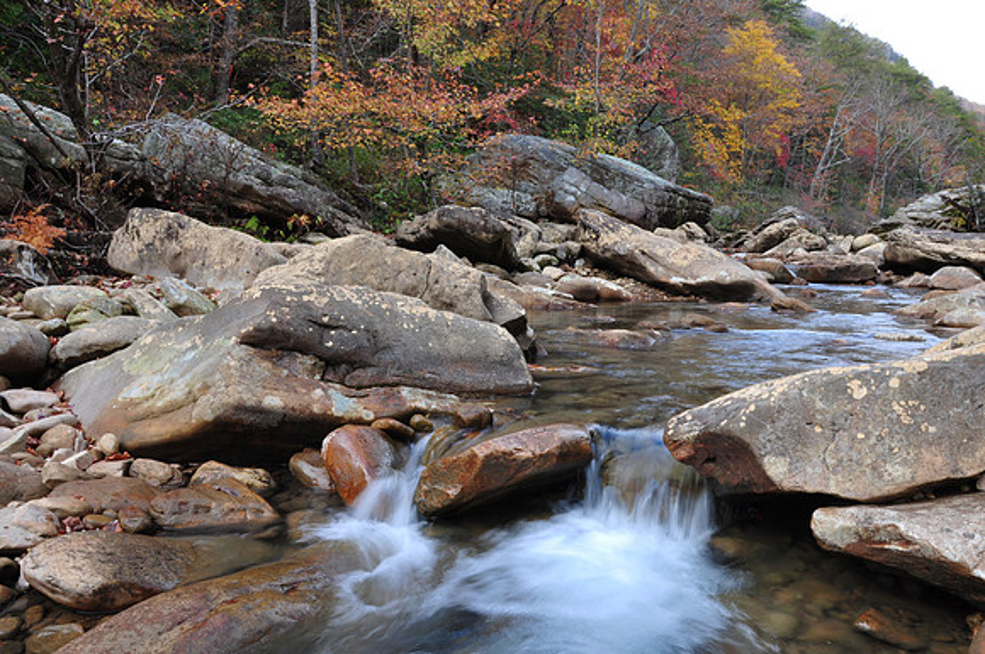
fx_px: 738
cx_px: 492
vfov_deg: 47.8
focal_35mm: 27
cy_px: 327
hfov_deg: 67.5
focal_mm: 18
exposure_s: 1/5
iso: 100
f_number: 22
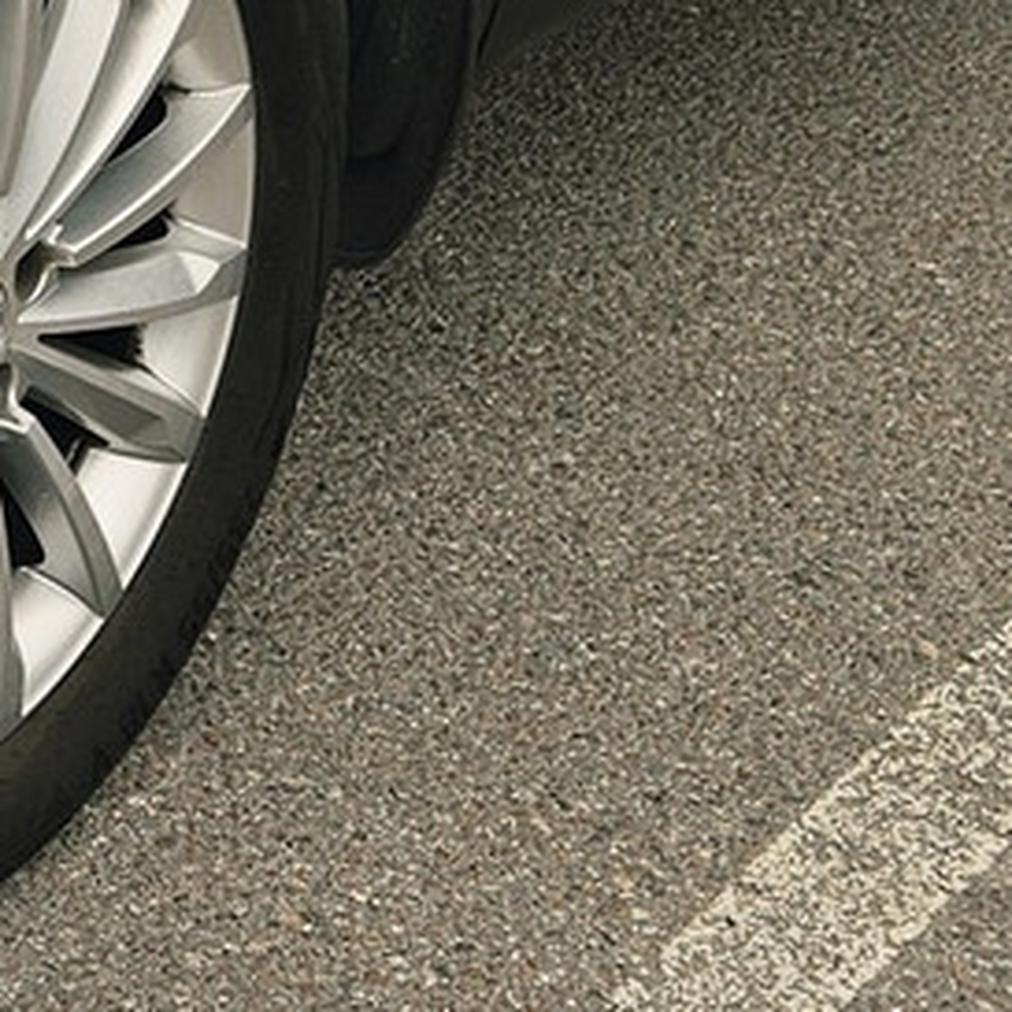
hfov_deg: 14.0
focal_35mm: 119
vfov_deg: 14.0
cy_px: -323
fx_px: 3936
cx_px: -386
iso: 25
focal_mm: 5.4
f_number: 1.8
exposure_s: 1/734
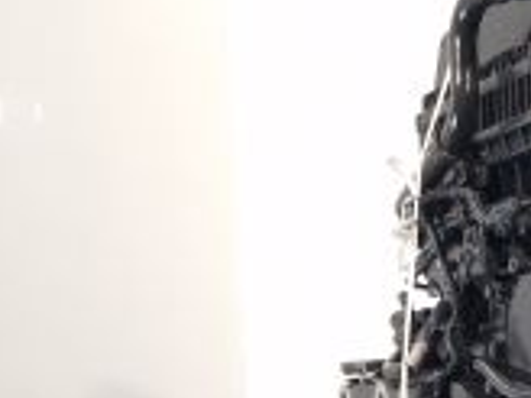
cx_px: 861
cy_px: 469
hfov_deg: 19.4
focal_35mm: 84
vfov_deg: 16.9
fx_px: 1289
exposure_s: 1/50
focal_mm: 6.4
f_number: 1.8
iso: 125
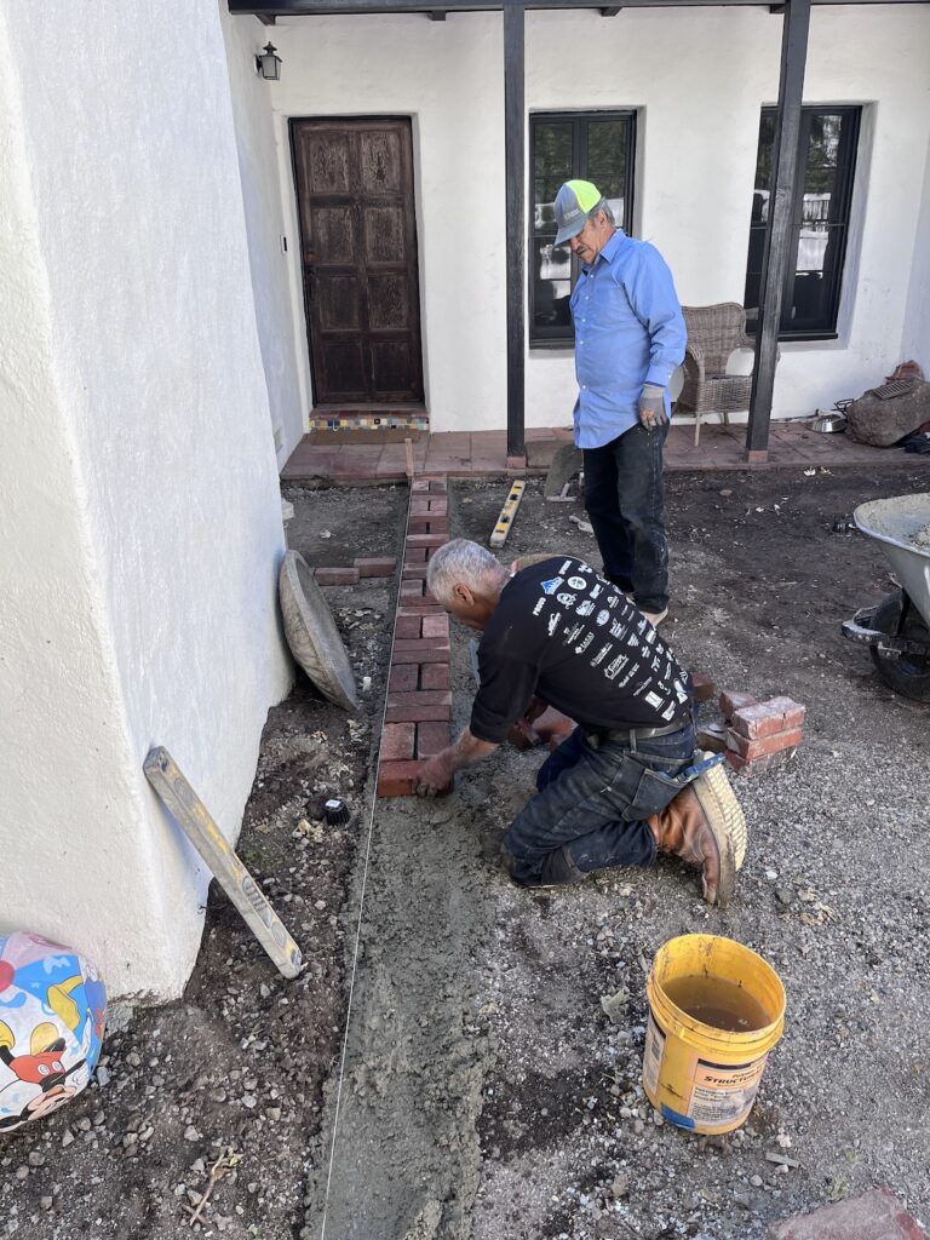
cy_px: 620
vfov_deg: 67.3
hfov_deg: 53.1
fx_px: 931
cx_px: 465
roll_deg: +1.2
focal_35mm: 26
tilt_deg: -22.6
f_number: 1.6
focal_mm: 5.1
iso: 40
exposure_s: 1/292
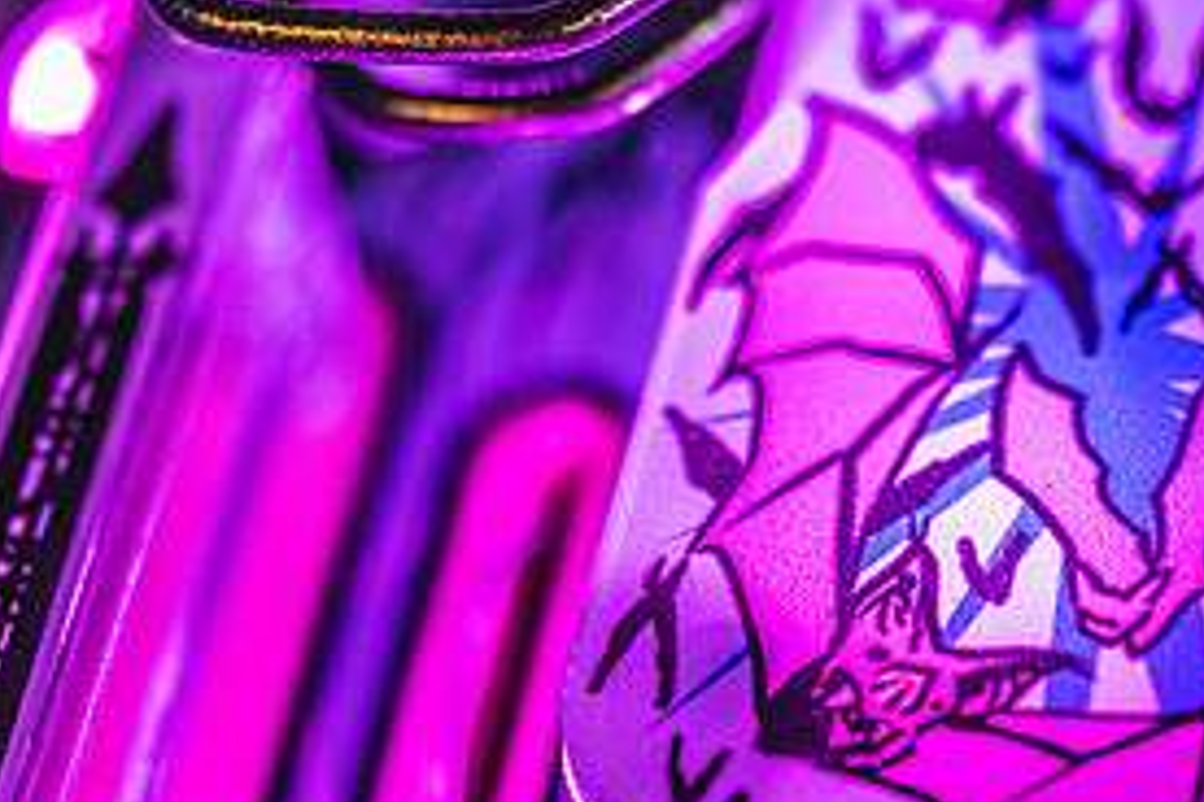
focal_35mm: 189
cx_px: 1064
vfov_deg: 7.3
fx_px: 6321
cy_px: 660
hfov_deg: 10.8
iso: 3200
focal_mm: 90
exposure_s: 1/25
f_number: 2.8
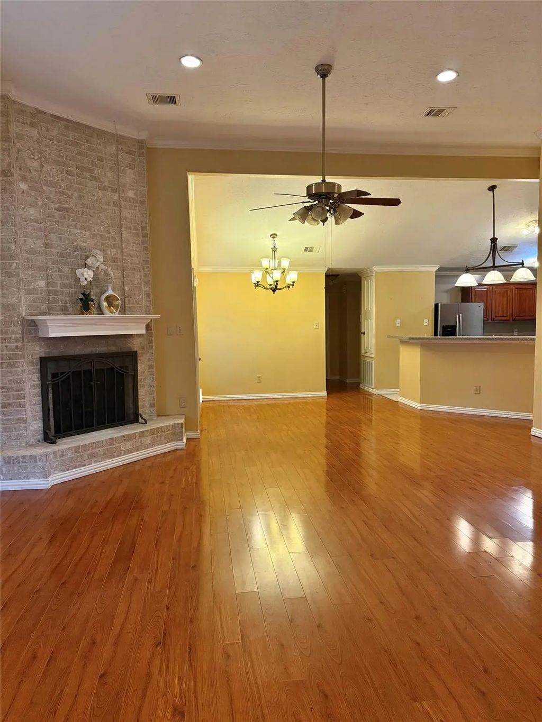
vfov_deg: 71.6
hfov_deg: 56.8
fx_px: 501
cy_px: 361
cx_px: 271
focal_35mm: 24
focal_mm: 6.76
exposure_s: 1/120
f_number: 1.78
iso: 400
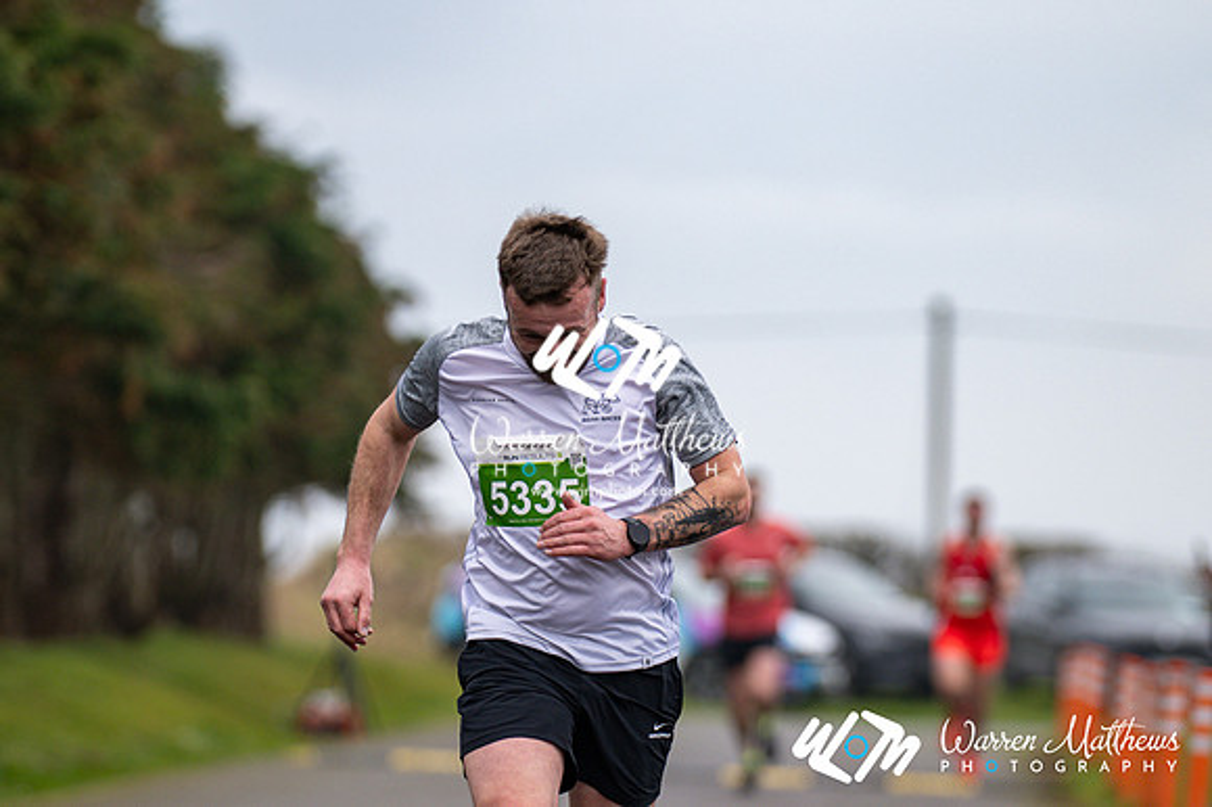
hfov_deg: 7.1
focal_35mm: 292
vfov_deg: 4.7
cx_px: 606
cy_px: 404
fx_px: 9825
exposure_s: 1/1600
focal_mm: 195
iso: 280
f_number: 2.8
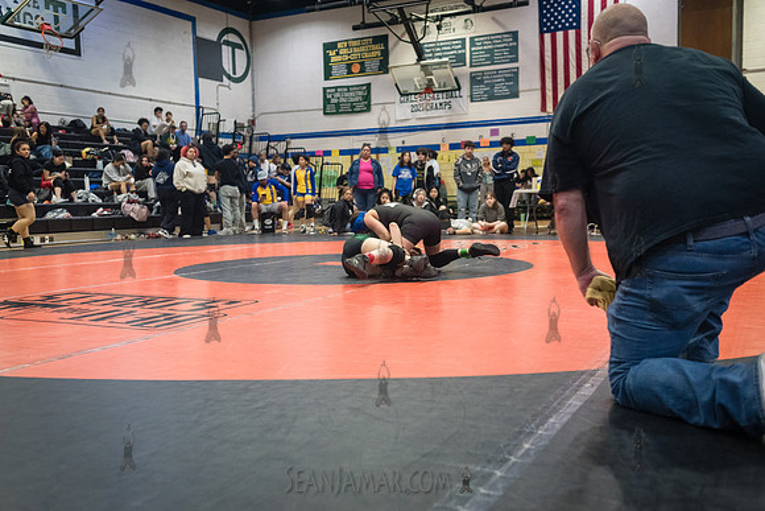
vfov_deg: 37.9
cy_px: 256
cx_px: 382
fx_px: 744
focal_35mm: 35
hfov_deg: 54.4
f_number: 3.2
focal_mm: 35
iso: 5000
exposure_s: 1/400
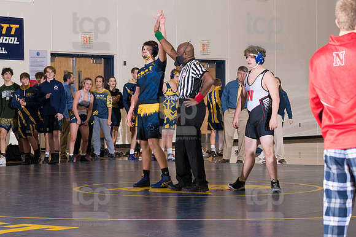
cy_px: 118
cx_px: 178
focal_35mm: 135
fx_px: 1334
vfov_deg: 10.1
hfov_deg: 15.2
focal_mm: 90
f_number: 5.6
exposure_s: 1/250
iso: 2000
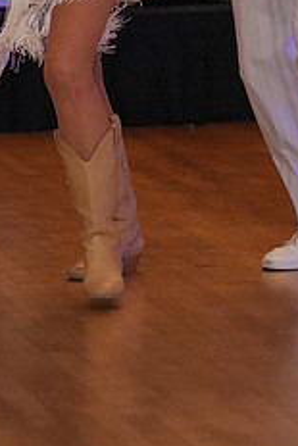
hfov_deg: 4.2
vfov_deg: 6.3
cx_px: 139
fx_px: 4054
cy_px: -83
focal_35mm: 327
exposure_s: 1/250
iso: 8000
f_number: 3.5
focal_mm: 131
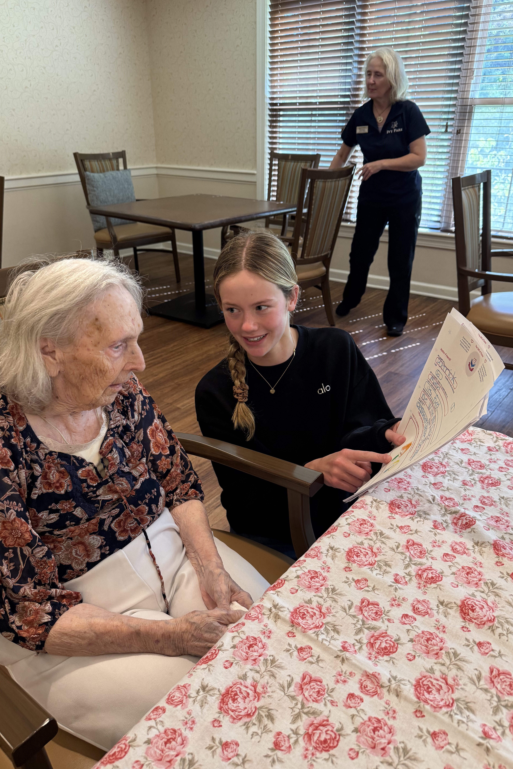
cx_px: 248
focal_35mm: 25
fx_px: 534
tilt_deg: -26.0
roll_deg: +0.9
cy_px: 384
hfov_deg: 51.3
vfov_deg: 71.5
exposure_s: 1/120
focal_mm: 6.76
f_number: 1.78
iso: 250
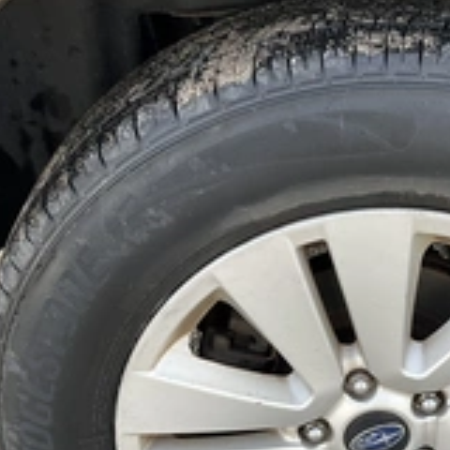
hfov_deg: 26.5
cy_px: 371
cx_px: 346
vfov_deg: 26.3
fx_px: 941
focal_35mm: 64
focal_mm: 3
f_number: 1.8
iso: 25
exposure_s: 1/122
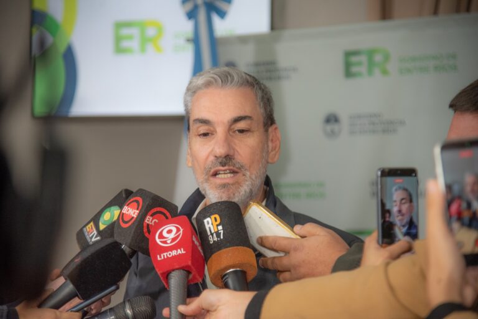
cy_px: 160
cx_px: 239
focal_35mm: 100
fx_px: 1328
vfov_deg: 13.7
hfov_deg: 20.4
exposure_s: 1/320
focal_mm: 100
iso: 1250
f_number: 4
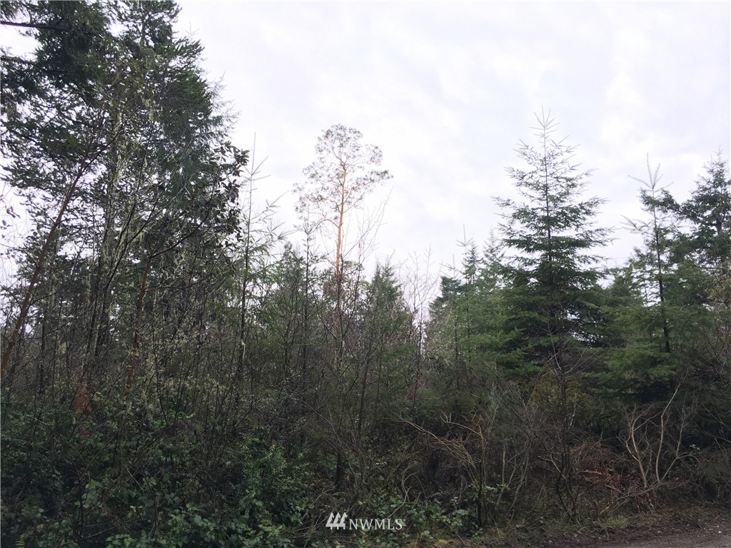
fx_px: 612
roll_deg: -0.5
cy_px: 274
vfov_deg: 48.2
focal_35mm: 29
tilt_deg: +10.8
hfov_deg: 61.7
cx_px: 366
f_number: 2.2
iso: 32
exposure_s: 1/120
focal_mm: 4.15
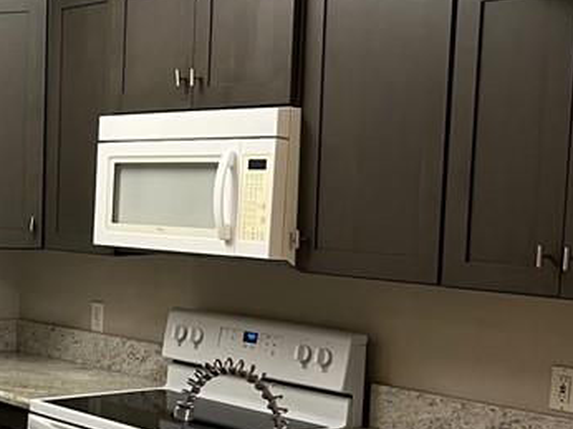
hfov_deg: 22.7
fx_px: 1274
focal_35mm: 77
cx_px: -164
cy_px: 333
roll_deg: +0.5
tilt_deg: -8.0
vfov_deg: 19.0
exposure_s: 1/60
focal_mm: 5.7
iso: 125
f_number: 1.5
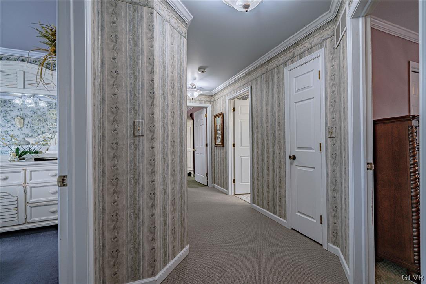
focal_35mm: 16
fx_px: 189
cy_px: 142
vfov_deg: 73.7
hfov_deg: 96.7
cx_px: 213
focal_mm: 16
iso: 800
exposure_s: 1/320
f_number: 5
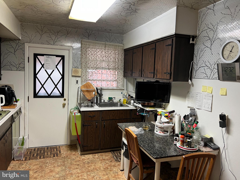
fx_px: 180
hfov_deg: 67.3
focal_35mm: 26
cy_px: 90
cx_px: 120
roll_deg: -2.5
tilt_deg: -5.6
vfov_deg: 53.1
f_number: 1.5
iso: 125
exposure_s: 1/60
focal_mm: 5.7
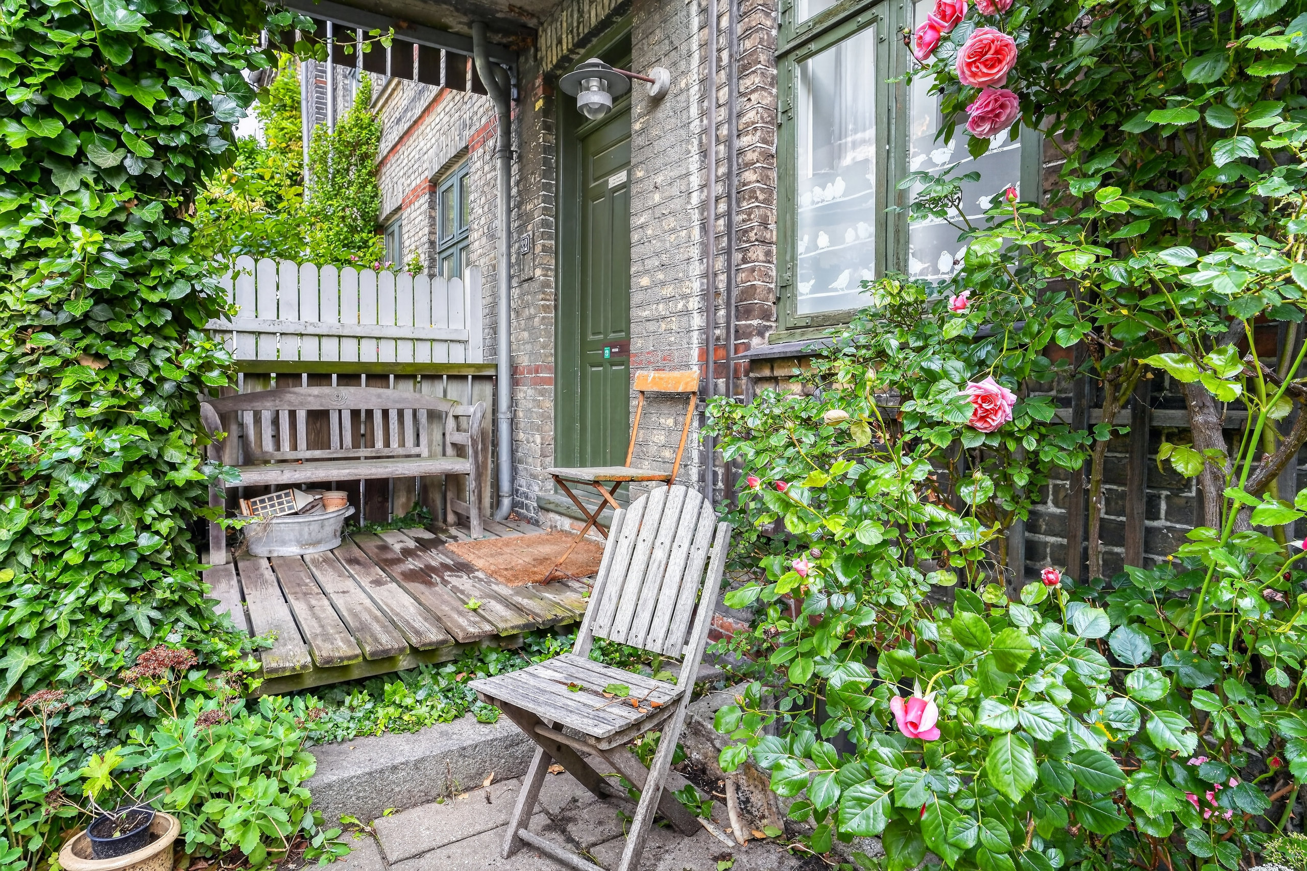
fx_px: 726
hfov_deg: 84.0
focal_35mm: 20
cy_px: 436
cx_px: 654
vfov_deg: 61.9
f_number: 8
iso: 400
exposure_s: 1/30
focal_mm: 20
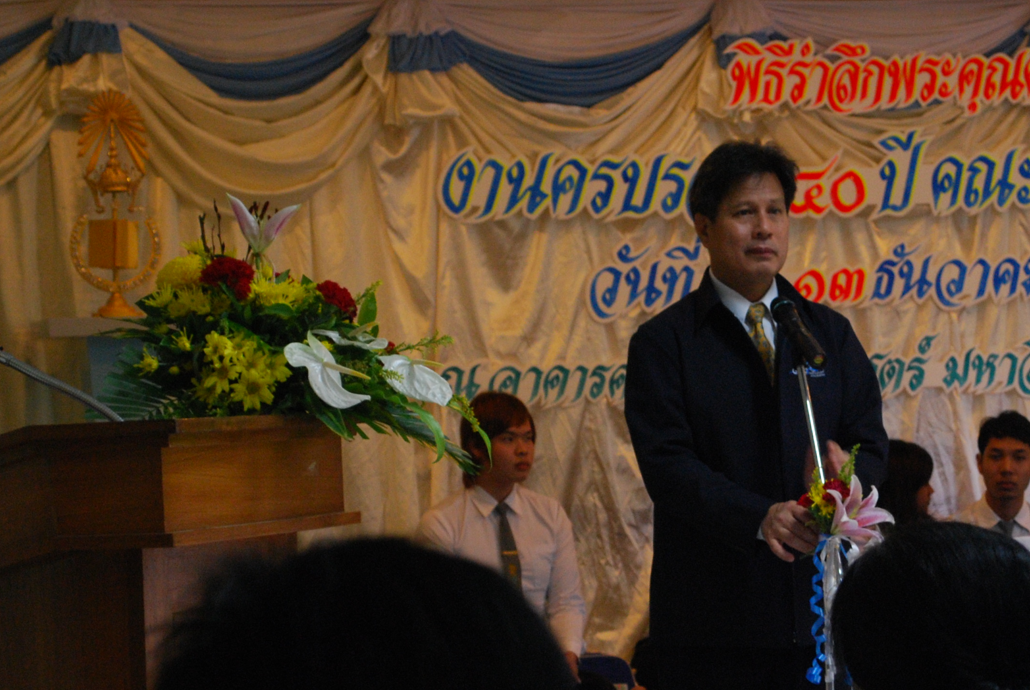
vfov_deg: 11.0
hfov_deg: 16.3
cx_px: 698
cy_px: 504
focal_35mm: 125
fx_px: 3581
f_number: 5.6
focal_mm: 46
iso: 800
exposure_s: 1/25
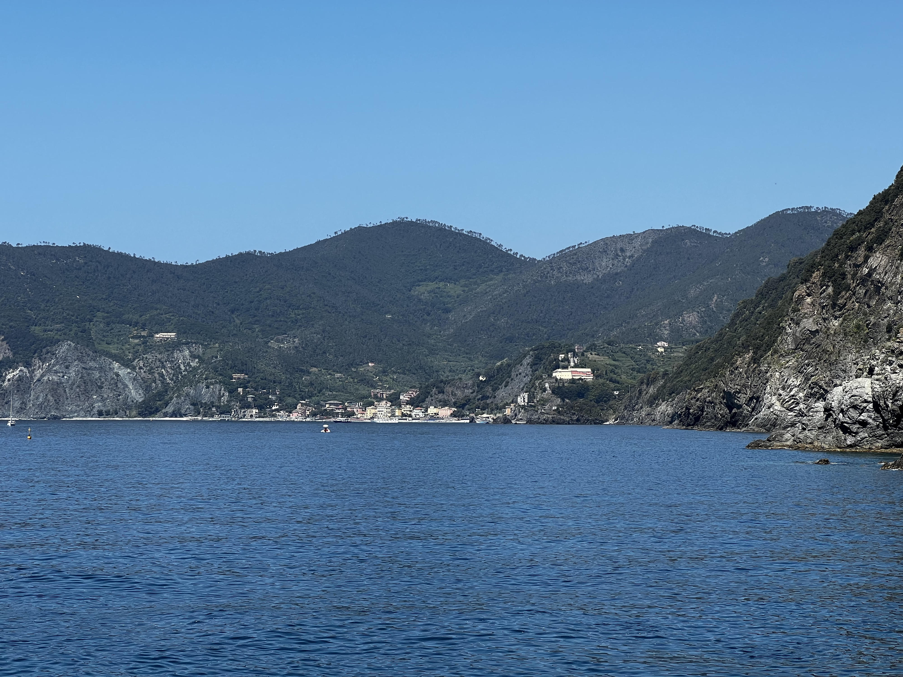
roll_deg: -0.3
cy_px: 338
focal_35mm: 77
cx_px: 452
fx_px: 2009
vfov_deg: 19.1
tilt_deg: +2.8
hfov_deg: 25.3
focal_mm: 9
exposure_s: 1/809
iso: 32
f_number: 2.8
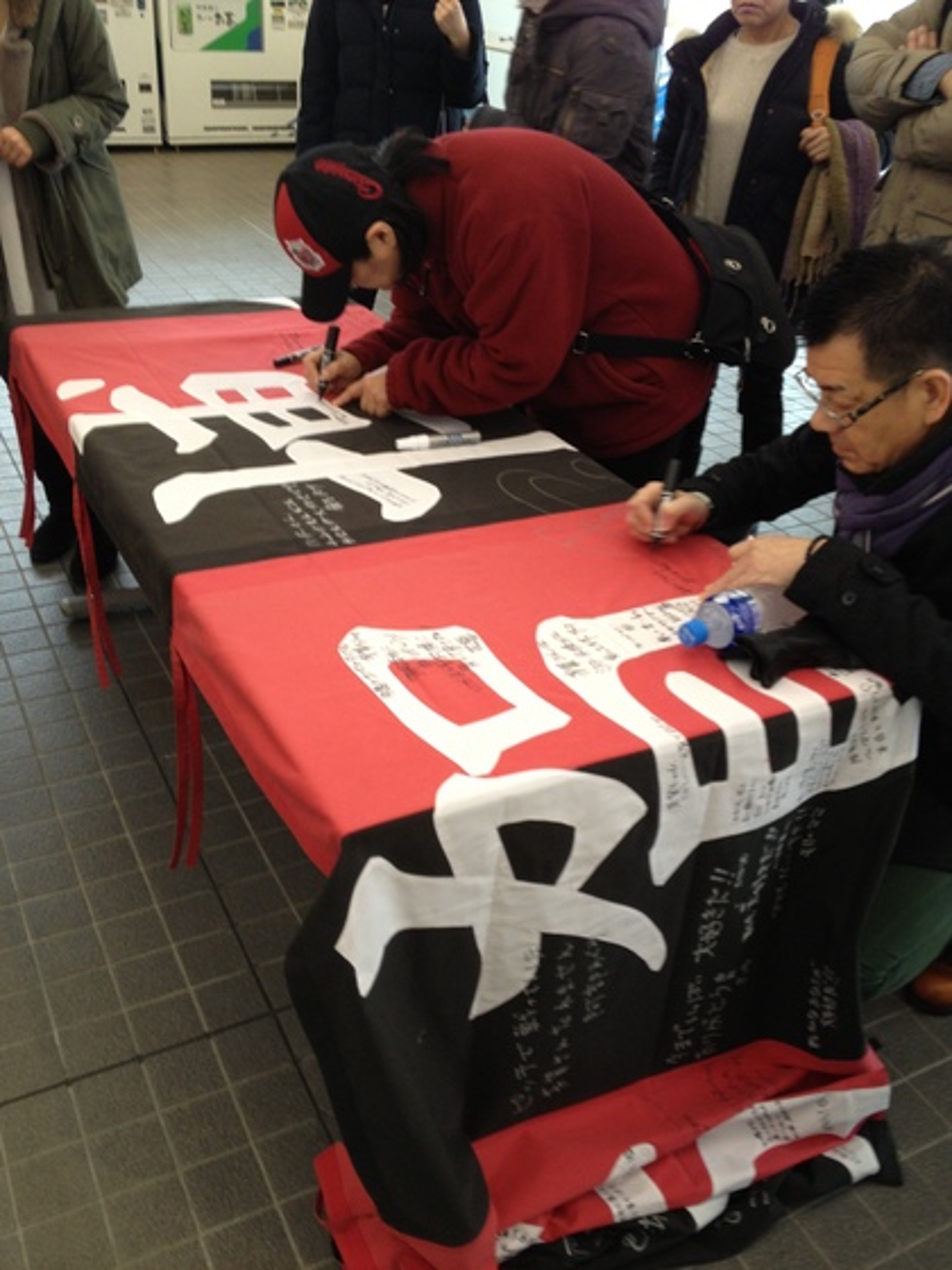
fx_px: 1283
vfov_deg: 52.6
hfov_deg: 40.7
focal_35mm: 35
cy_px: 635
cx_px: 476
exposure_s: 1/20
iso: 80
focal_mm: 4.28
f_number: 2.4
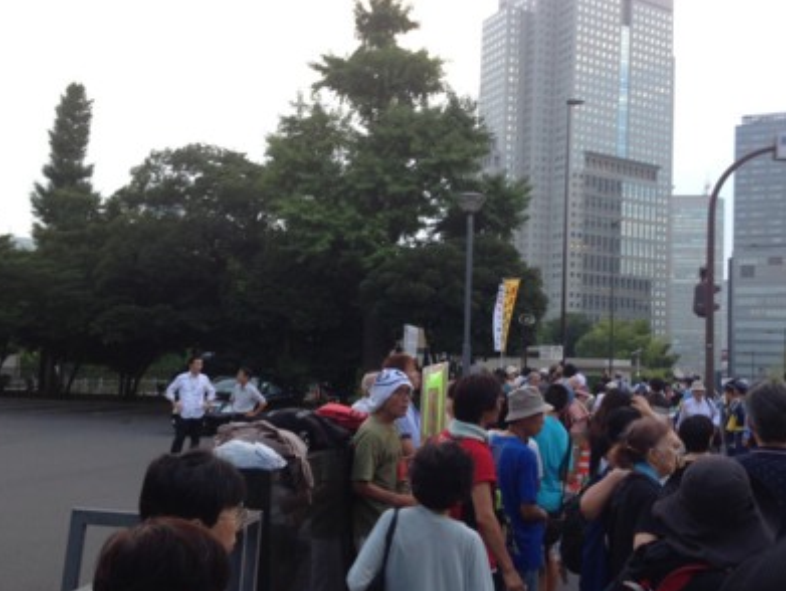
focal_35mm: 38
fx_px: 864
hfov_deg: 48.8
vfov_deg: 37.8
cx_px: 442
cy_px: 306
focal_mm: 4.13
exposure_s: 1/60
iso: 50
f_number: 2.4
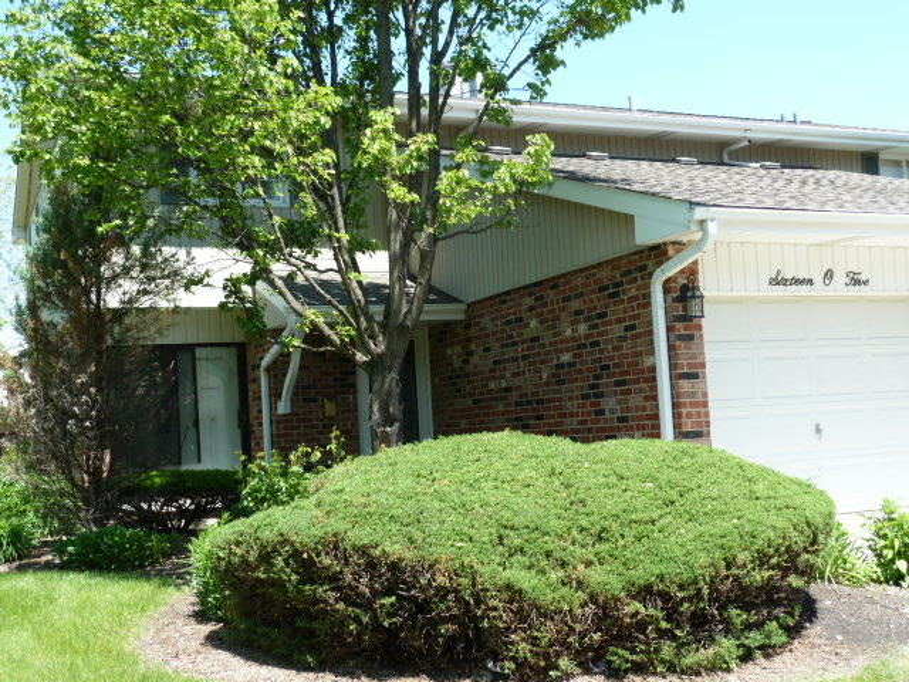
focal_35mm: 44
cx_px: 454
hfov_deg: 42.9
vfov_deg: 32.9
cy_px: 341
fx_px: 1155
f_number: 4
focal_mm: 7.3
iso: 80
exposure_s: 1/160
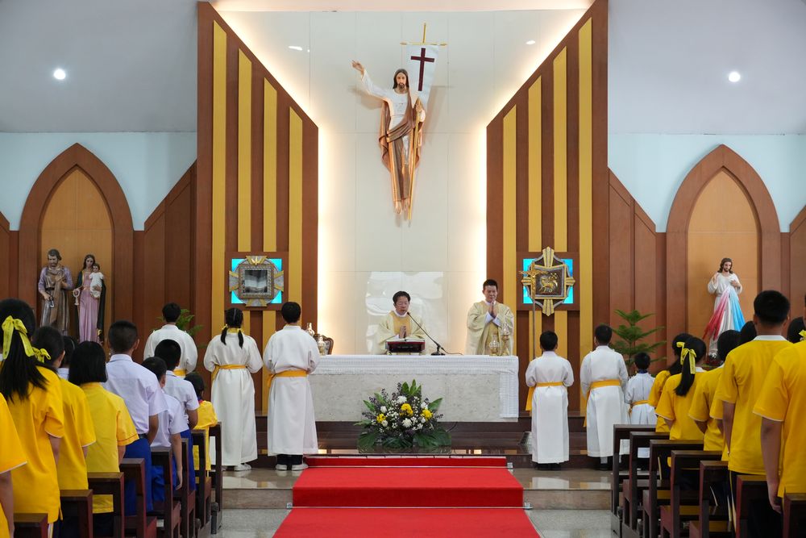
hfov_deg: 27.5
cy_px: 269
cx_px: 403
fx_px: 1646
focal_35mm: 74
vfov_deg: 18.6
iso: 2000
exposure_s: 1/125
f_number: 5
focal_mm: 49
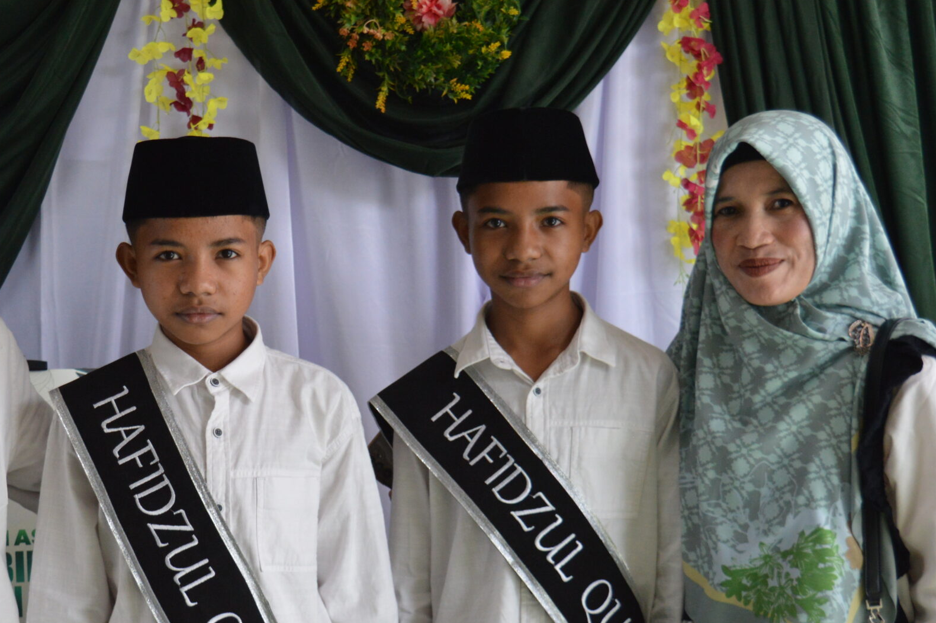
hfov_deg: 29.6
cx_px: 379
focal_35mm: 68
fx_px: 1766
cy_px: 378
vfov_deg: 20.0
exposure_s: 1/500
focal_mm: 28
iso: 800
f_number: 4.2
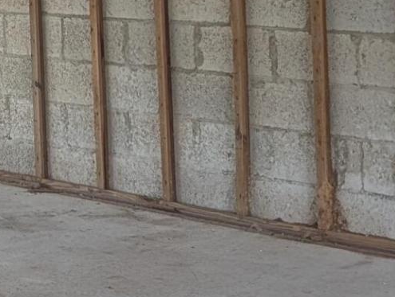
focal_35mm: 139
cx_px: -240
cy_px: -139
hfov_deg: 13.2
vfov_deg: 10.4
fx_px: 1589
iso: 19
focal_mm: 6.9
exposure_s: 1/2924
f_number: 1.68
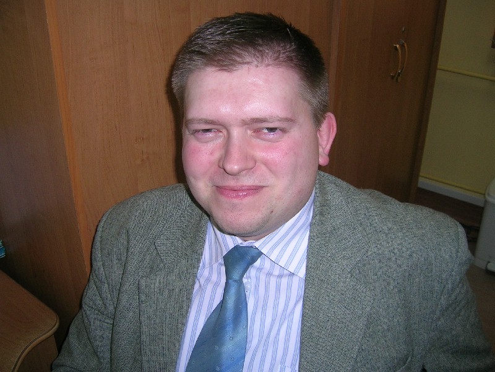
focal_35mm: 35
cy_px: 186
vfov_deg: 40.7
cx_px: 248
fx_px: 500
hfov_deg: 52.6
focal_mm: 5.4
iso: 50
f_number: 2.8
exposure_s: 1/60.1
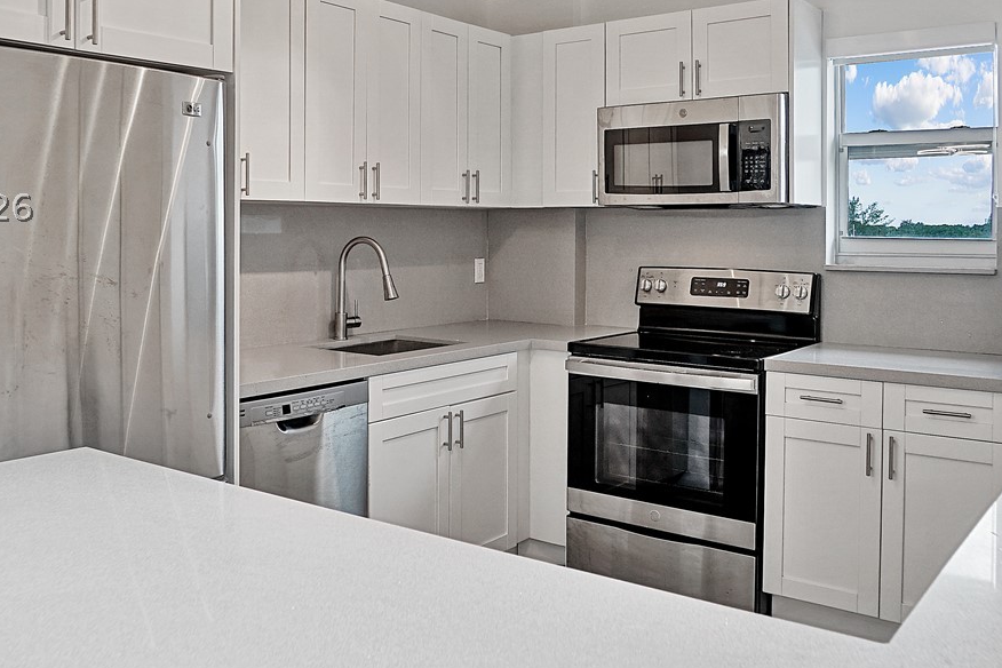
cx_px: 482
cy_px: 205
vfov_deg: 40.5
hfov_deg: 58.8
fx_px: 890
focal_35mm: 32
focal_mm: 11
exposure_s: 1/200
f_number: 6.3
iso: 160
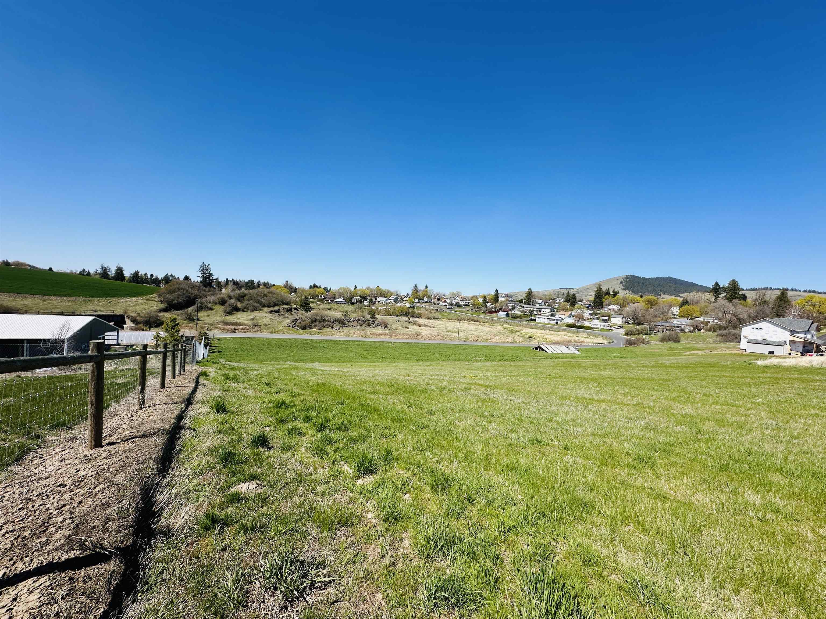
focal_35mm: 14
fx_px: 334
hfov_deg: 102.1
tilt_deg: -1.4
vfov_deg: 85.7
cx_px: 413
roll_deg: -2.7
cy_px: 310
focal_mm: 2.22
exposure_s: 1/2304
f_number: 2.2
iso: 50
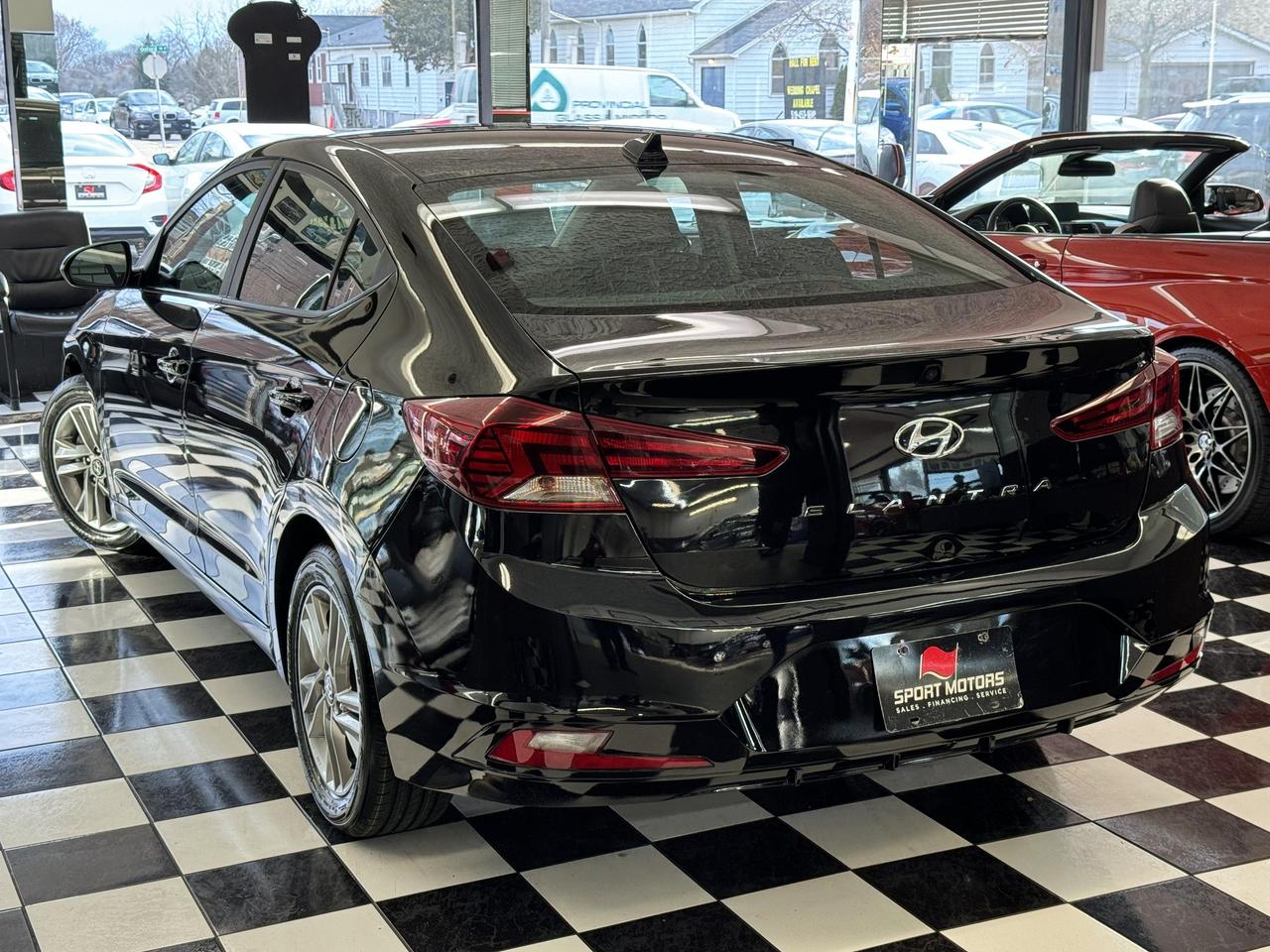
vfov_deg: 29.1
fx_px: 1834
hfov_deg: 38.2
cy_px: 476
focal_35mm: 50
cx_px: 635
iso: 64
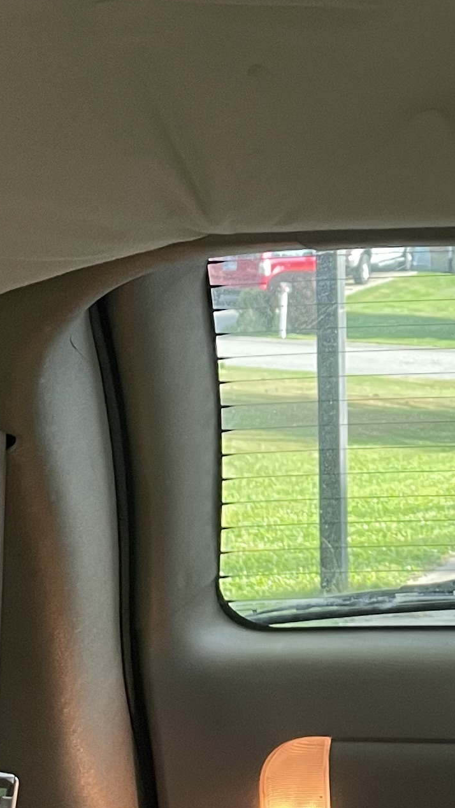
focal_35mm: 90
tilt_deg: -3.2
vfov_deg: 23.7
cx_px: 684
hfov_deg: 12.7
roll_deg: -0.4
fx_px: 1930
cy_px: 358
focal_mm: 4.2
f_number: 1.6
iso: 125
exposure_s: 1/89
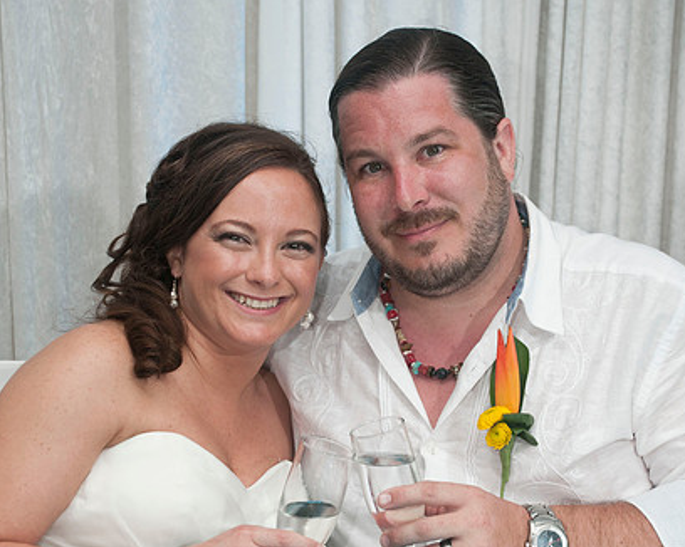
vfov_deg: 17.4
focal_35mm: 88
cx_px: 378
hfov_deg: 21.7
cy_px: 308
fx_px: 1783
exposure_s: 1/160
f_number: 5.6
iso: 400
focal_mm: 44
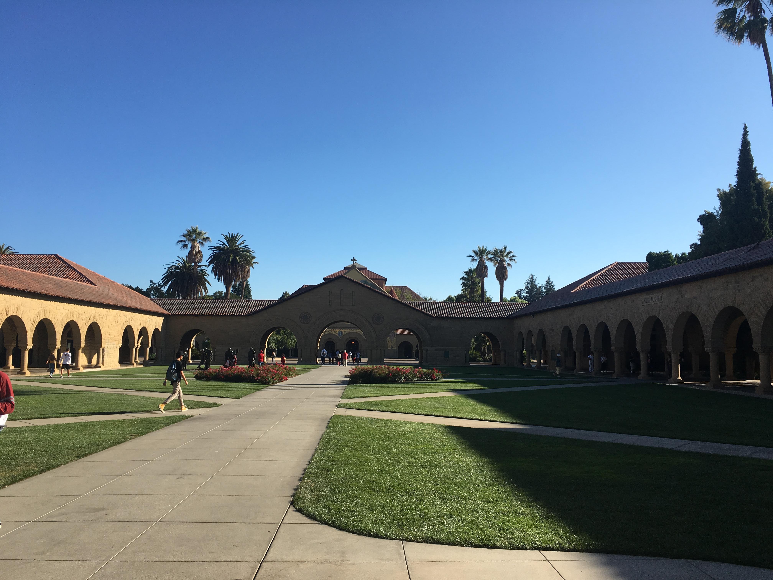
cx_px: 386
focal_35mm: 29
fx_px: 648
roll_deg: +1.4
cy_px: 290
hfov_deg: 61.7
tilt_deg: +5.0
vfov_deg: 48.2
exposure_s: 1/1374
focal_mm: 4.15
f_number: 2.2
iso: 25
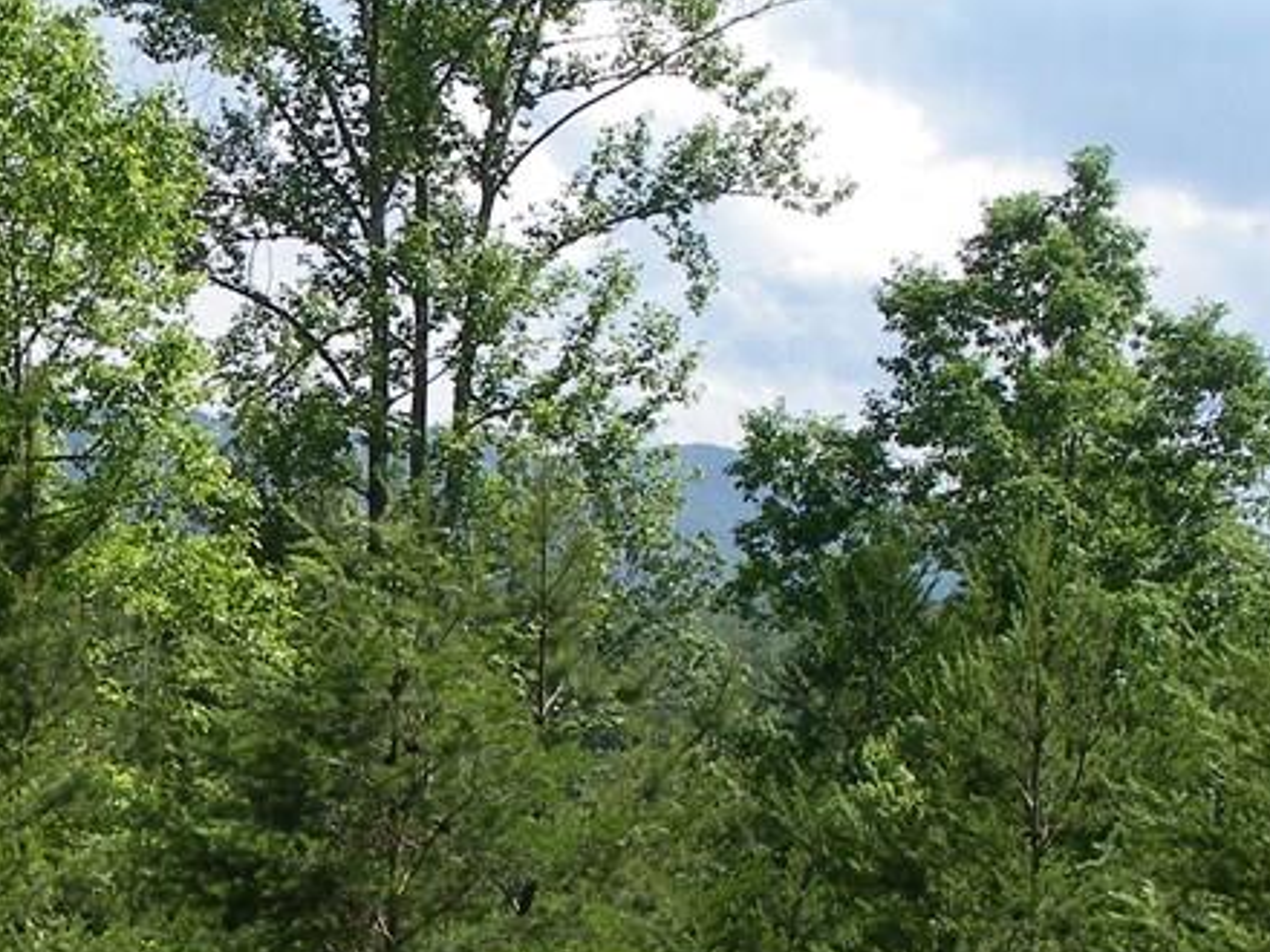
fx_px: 3155
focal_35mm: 86
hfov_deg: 22.0
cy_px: 894
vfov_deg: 16.9
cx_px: 22
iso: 80
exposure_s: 1/250
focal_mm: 7.8
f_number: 5
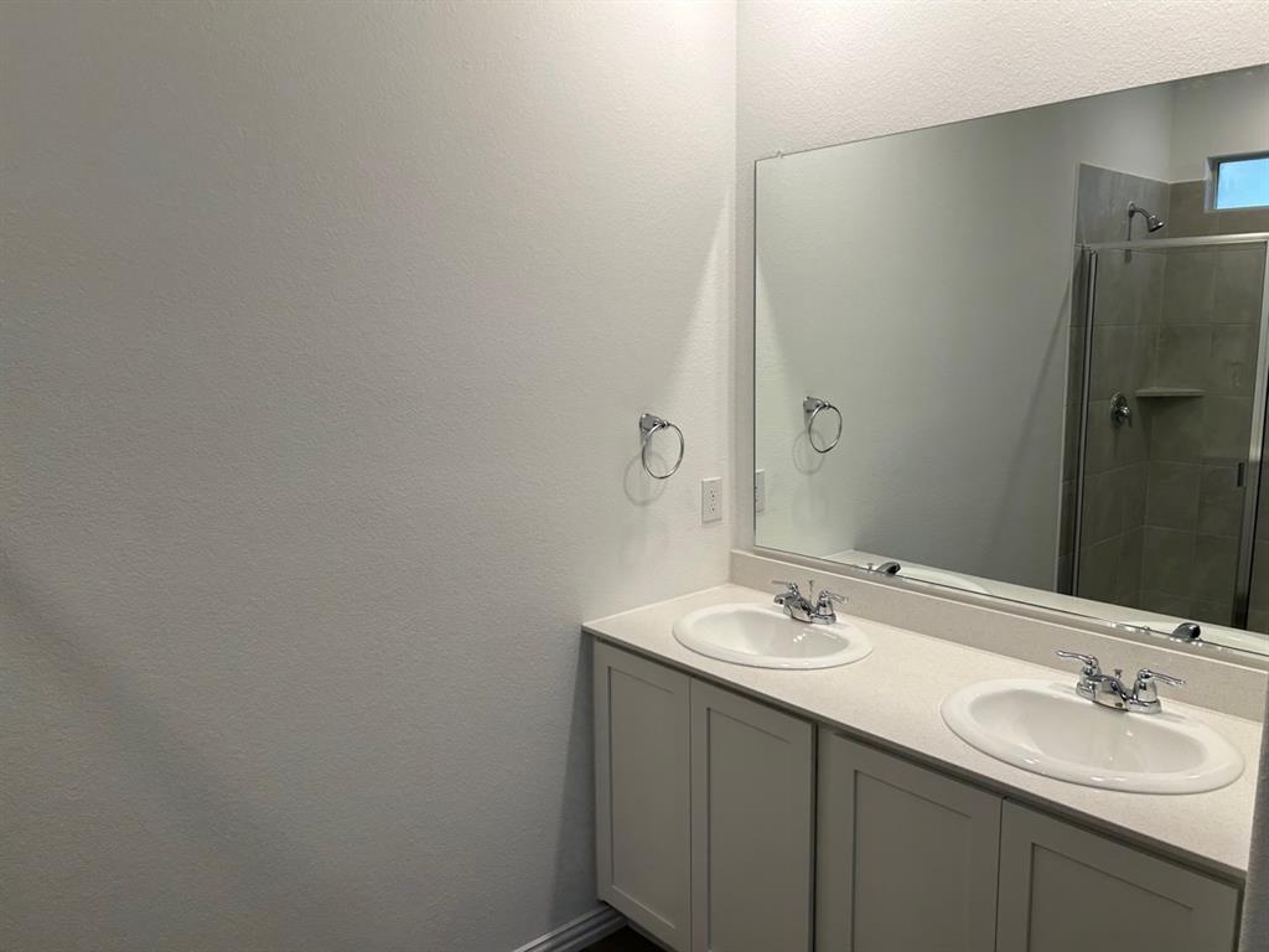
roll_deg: +1.4
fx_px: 953
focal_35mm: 26
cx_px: 634
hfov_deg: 67.3
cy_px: 476
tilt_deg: -9.1
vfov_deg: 53.1
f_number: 1.5
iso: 50
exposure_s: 1/120
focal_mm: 5.7
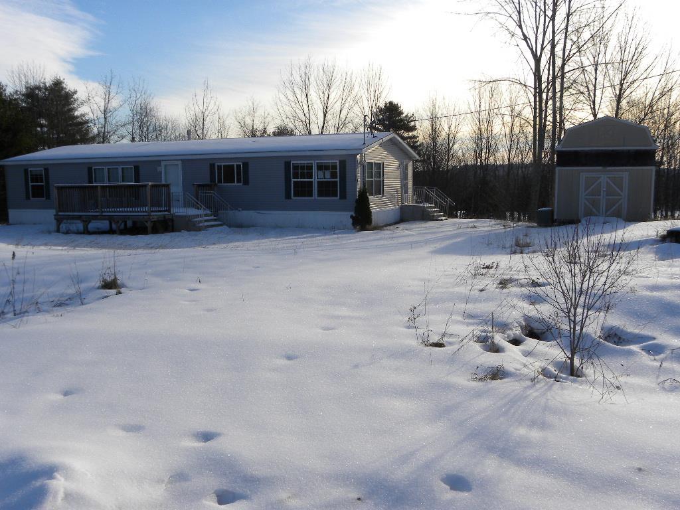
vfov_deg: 42.9
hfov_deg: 55.4
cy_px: 255
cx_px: 340
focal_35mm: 33
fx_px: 648
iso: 64
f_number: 5.6
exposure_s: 1/298
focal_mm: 5.9
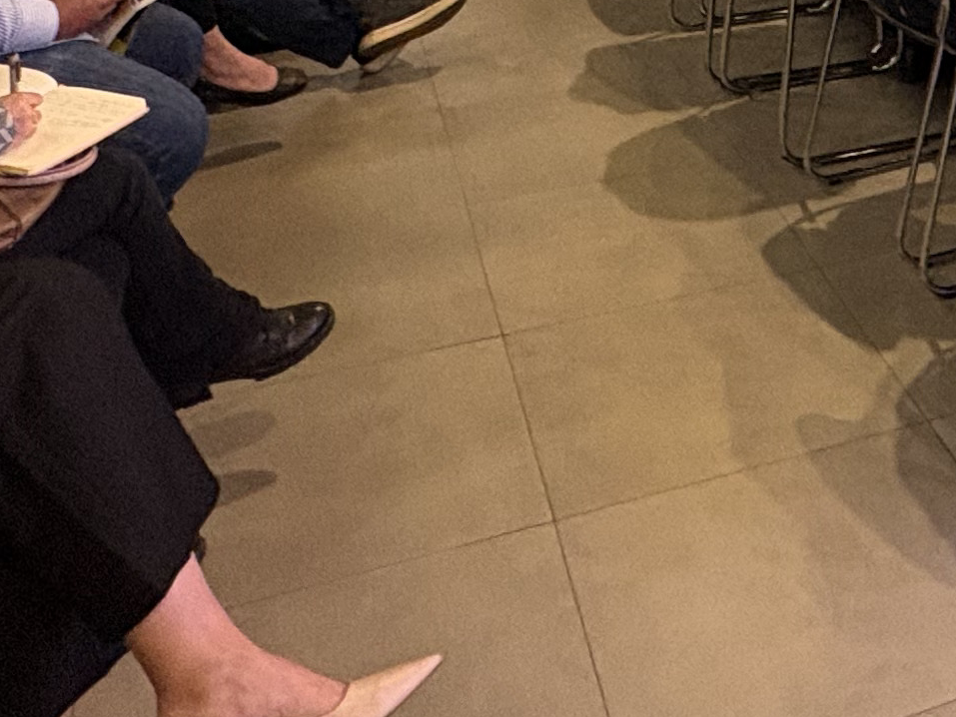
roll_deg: -1.0
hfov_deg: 29.0
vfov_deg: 20.6
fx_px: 1630
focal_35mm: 59
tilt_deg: -2.8
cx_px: 1099
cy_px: -404
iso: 400
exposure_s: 1/60
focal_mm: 2.22
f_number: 2.2
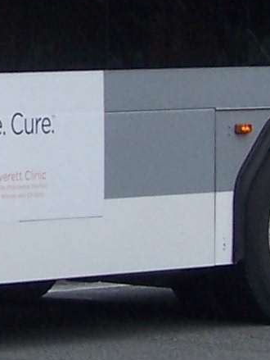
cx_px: -432
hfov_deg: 3.4
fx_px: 4445
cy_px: -111
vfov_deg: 4.6
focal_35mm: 428
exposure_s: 1/180
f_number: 4.8
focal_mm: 12.1
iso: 80
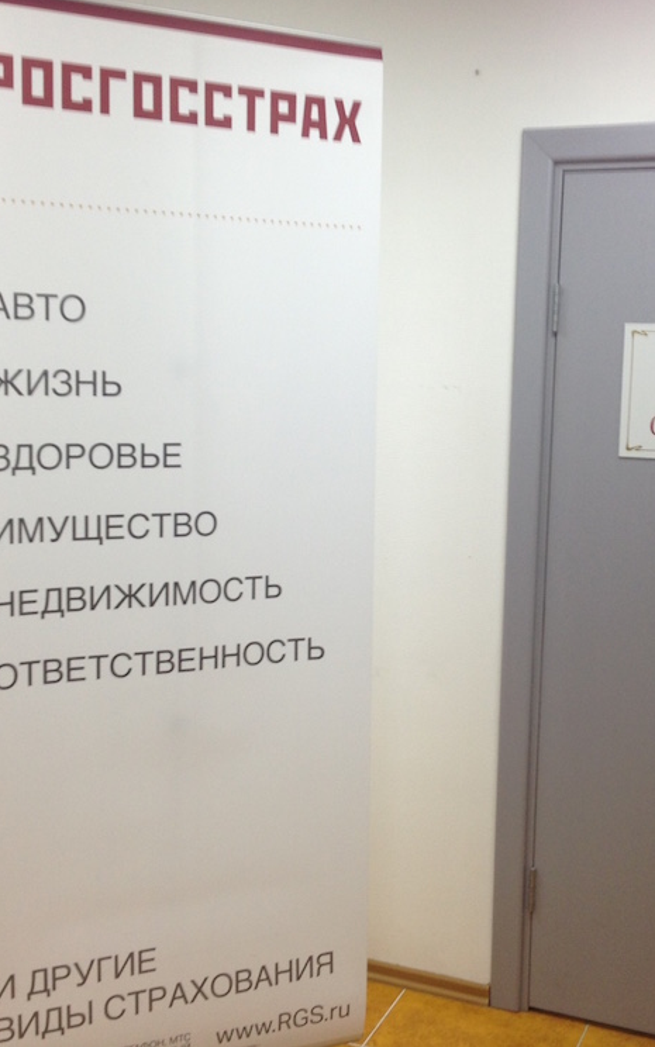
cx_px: 383
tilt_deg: -8.3
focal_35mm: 47
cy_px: 521
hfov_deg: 27.4
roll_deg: +0.2
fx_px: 1342
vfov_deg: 42.6
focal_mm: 4.12
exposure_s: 1/20
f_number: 2.4
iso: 50
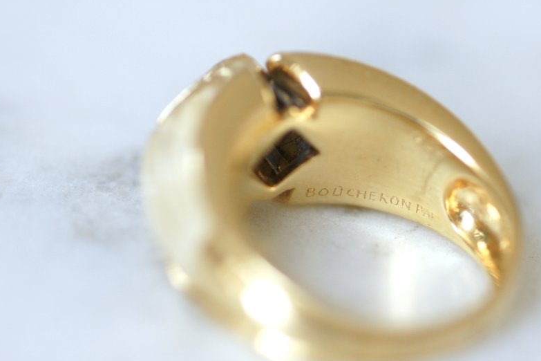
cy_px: 185
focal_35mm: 161
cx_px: 383
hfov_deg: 12.7
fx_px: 2419
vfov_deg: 8.5
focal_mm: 70
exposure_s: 1/125
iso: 320
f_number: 2.8
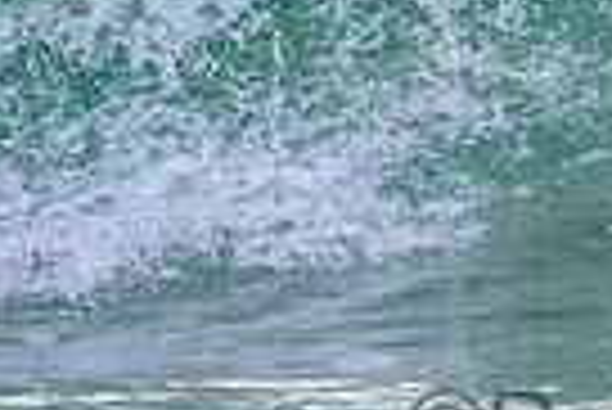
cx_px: 752
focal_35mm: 2558
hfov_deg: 0.8
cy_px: -315
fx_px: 43532
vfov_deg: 0.5
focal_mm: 400
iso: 900
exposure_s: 1/2500
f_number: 5.6
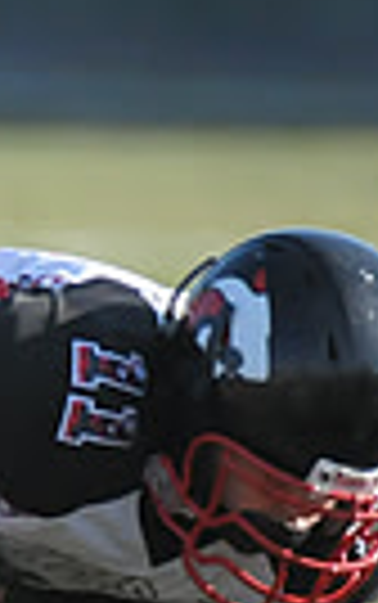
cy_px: 470
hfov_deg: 0.6
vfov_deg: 1.0
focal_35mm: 2173
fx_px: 35740
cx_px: -770
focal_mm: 330
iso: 1600
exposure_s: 1/4000
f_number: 4
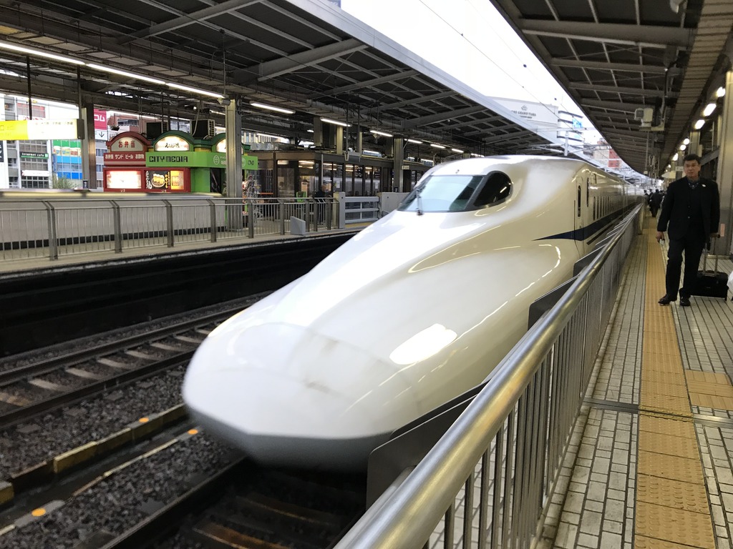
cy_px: 274
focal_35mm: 28
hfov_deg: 63.4
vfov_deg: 49.7
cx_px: 366
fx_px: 593
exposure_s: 1/30
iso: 25
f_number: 1.8
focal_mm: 3.99
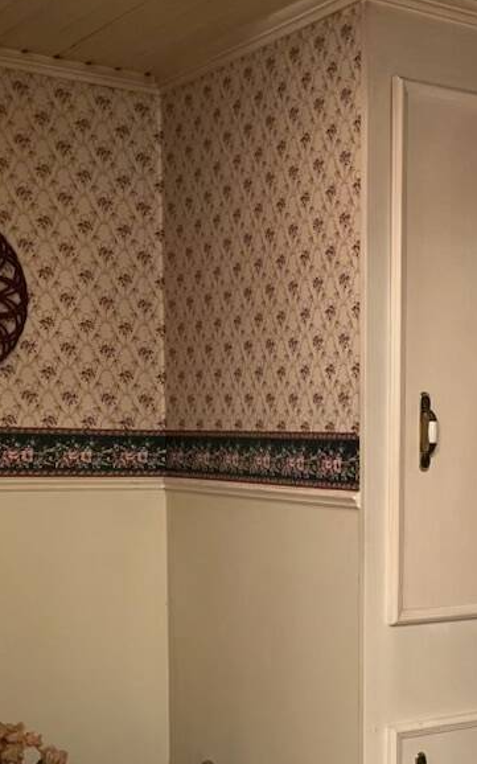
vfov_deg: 32.5
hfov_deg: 20.9
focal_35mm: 61
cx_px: 419
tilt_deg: -8.5
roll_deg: +0.2
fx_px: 1269
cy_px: 616
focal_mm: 5.1
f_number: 1.6
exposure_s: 1/60
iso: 250
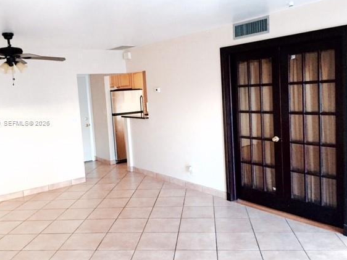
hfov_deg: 55.3
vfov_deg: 43.0
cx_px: 162
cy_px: 123
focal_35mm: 33
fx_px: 331
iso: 160
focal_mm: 4.15
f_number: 2.2
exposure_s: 1/30
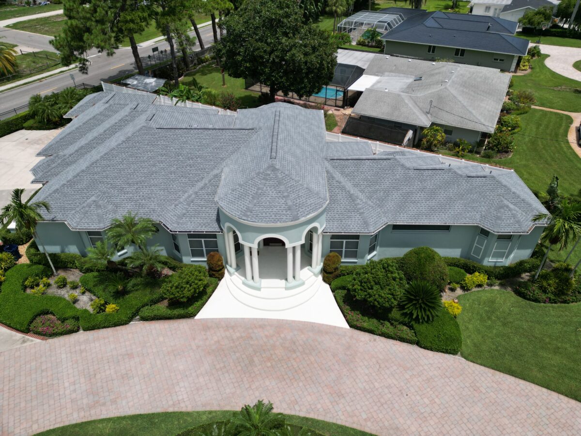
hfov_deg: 71.6
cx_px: 290
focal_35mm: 24
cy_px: 218
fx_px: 403
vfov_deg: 56.8
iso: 150
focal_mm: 6.72
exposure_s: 1/5000
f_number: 1.7
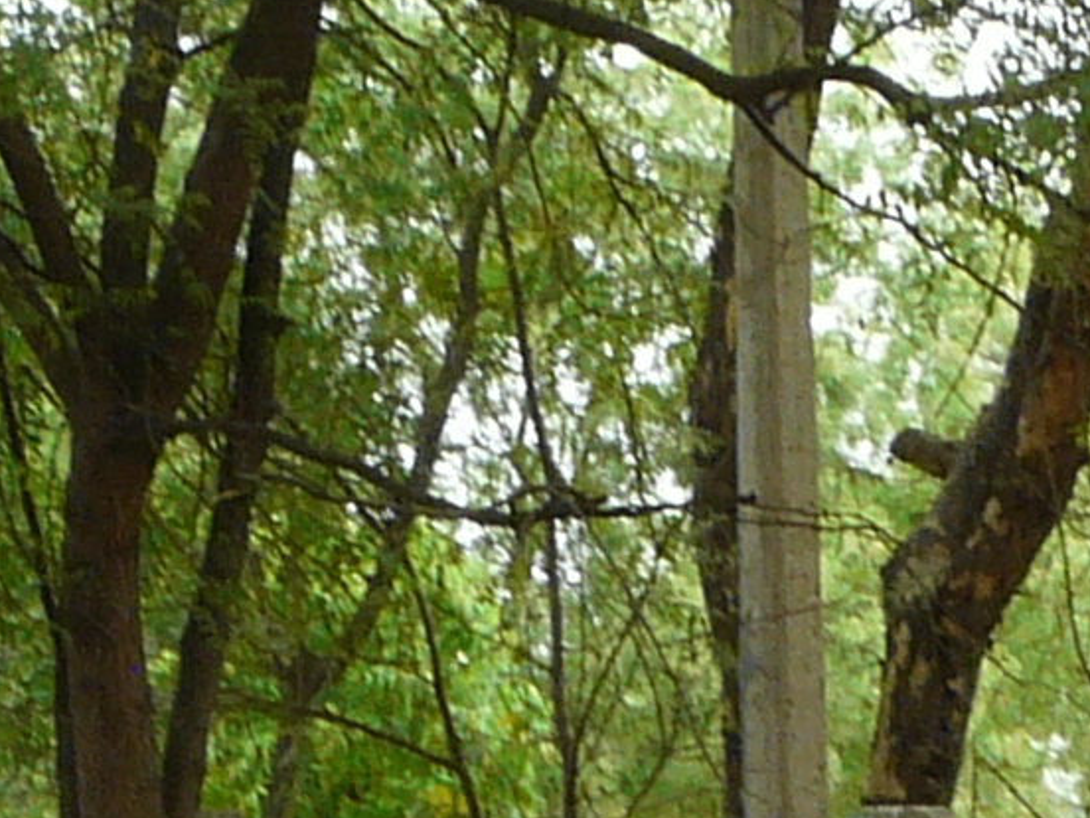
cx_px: 845
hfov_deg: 11.8
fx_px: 5259
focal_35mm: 167
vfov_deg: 8.6
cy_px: 1444
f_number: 5.6
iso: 100
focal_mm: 4.6
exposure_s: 1/40
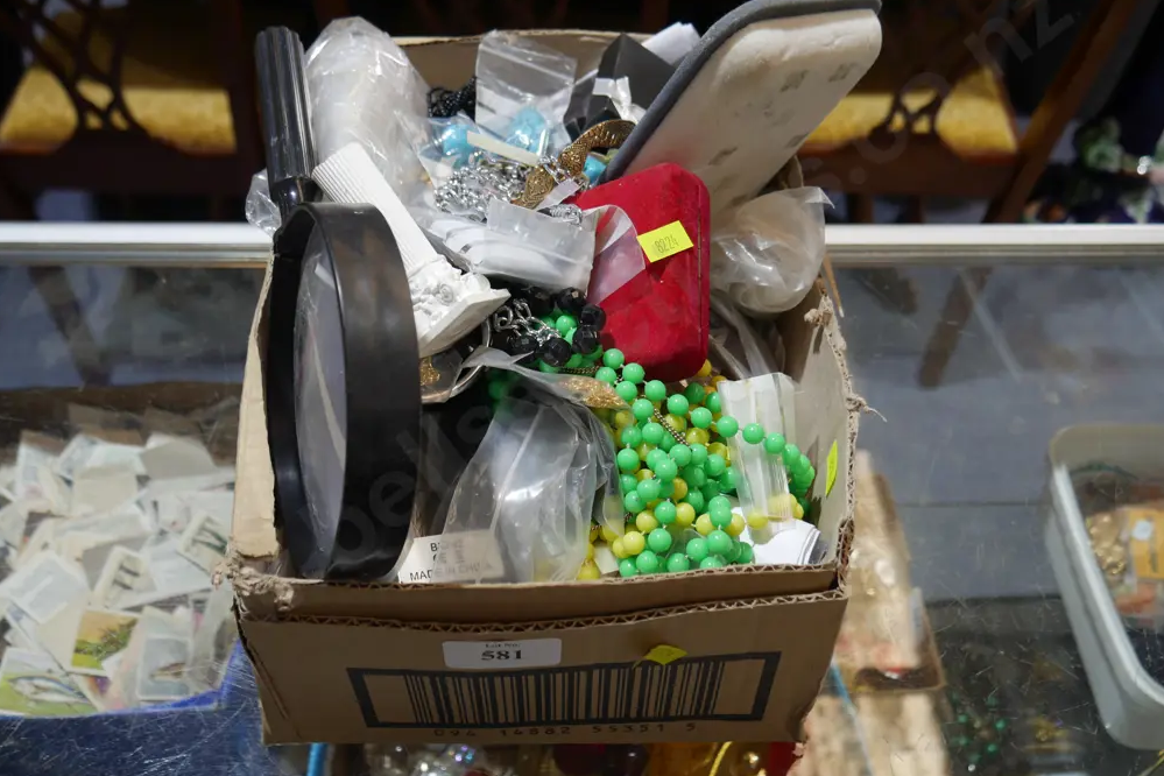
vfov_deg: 41.1
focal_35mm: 32
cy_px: 358
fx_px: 1035
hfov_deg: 58.7
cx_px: 581
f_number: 3.6
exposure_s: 1/60
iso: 200
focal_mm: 15
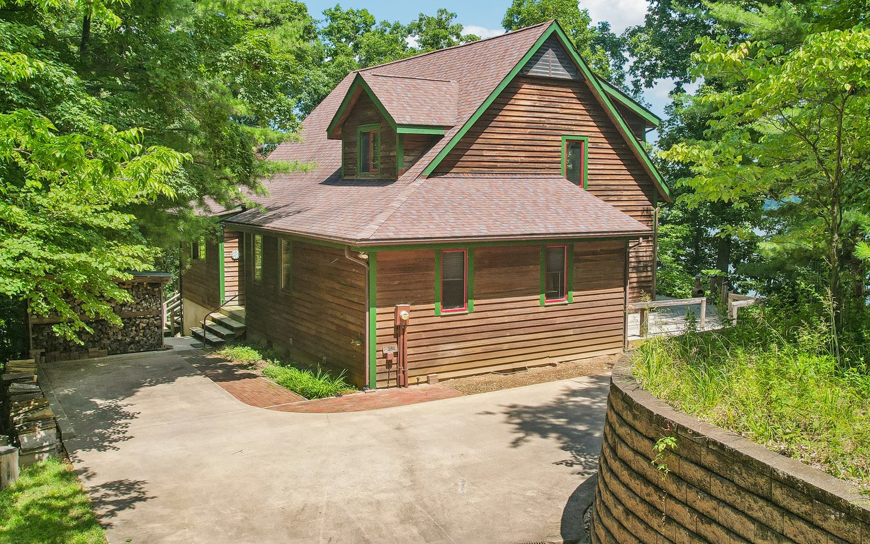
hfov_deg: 58.1
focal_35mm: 33
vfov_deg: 38.2
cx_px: 466
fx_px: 783
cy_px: 228
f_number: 2.8
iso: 100
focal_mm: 8.4
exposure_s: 1/1250
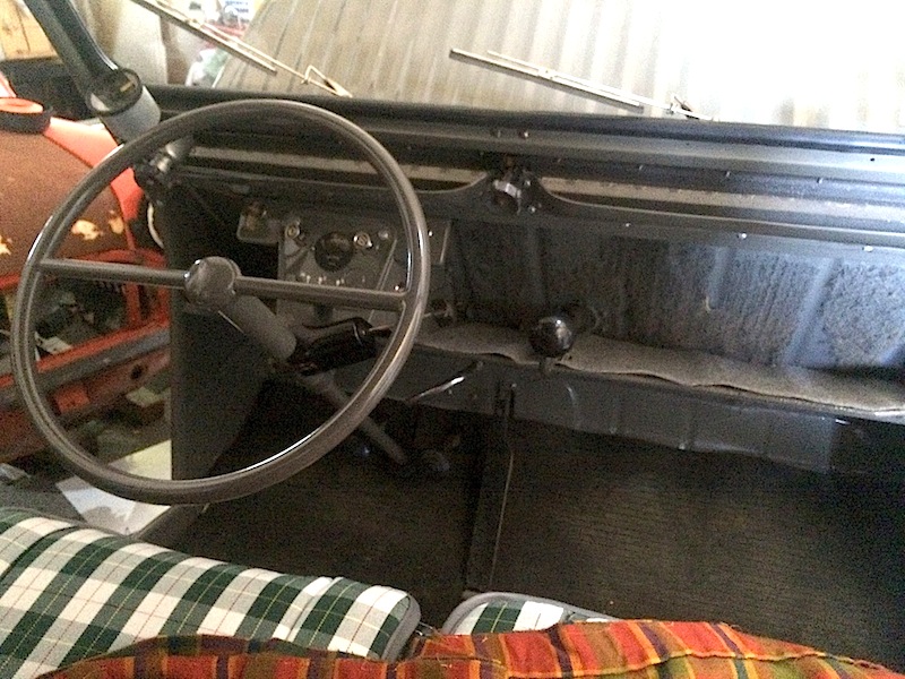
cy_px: 340
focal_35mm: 29
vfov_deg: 48.2
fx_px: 758
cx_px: 452
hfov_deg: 61.7
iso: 1000
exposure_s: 1/15
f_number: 2.2
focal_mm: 4.15
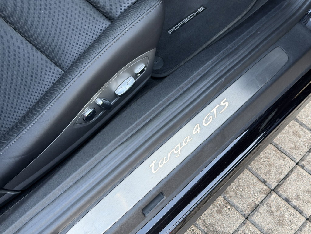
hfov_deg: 39.7
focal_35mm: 48
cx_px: 156
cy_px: 117
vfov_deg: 30.3
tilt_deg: -58.8
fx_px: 431
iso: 160
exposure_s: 1/88
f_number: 1.78
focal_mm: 6.76
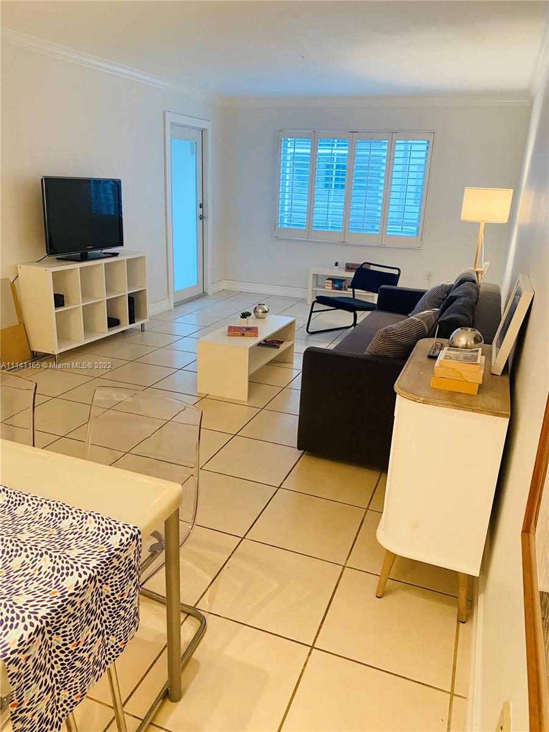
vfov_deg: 67.3
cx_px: 274
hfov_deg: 53.1
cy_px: 366
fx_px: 550
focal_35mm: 26
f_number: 1.8
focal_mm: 4.25
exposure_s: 1/60
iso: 160
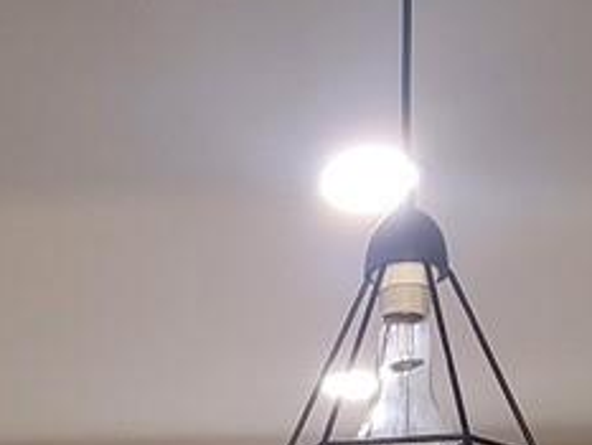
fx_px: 975
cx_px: 276
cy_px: 825
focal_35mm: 57
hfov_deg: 33.8
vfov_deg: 18.9
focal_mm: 2.2
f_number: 2.2
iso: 320
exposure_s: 1/40
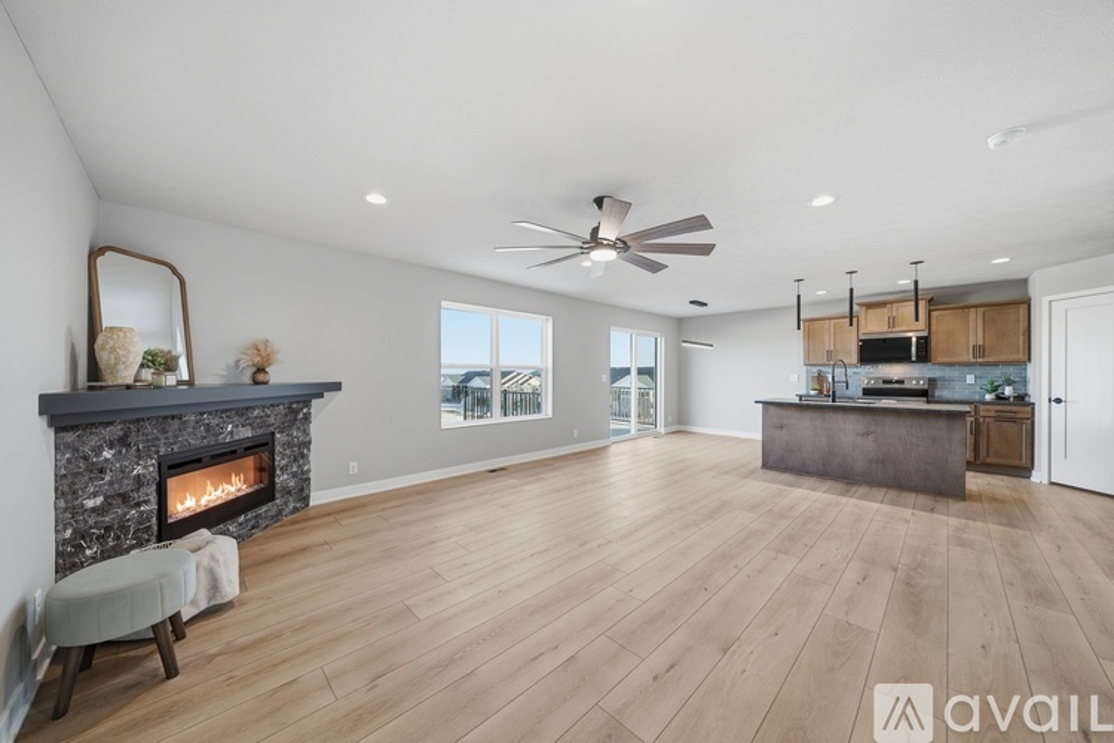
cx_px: 557
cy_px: 372
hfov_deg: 112.6
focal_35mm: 12
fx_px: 371
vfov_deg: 90.0
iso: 400
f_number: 4
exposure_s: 1/500
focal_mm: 12
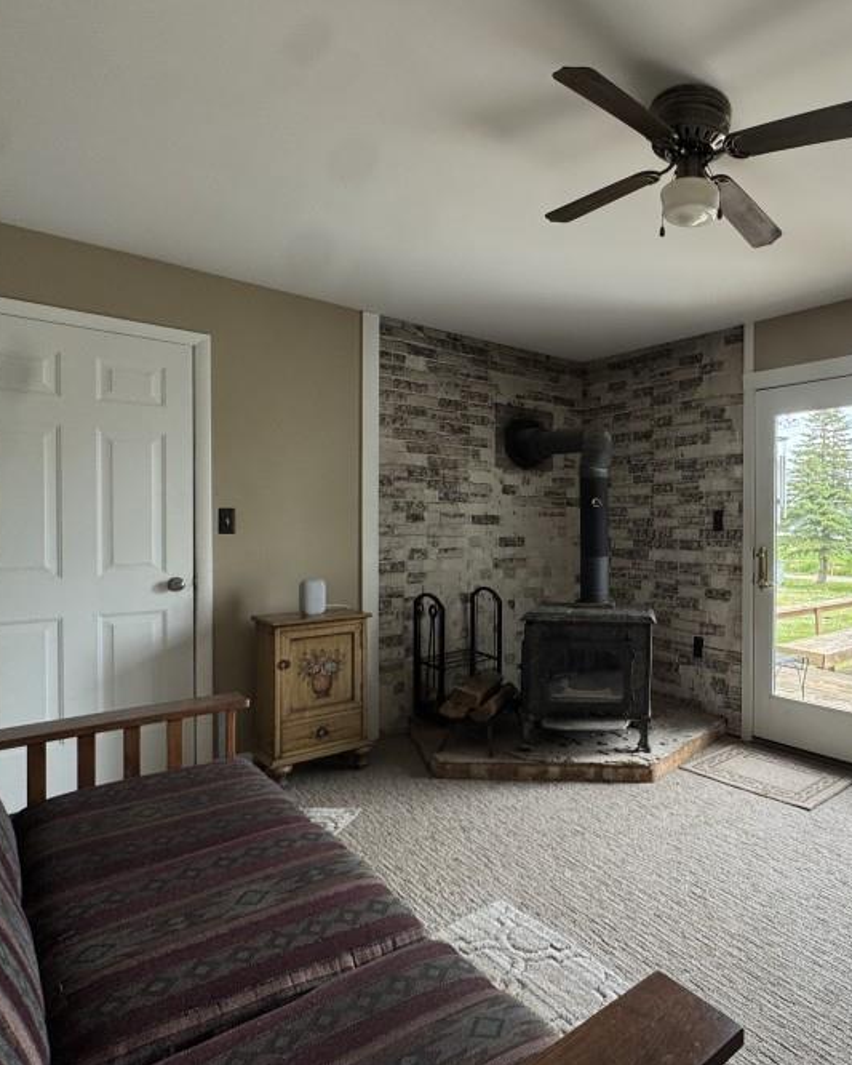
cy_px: 534
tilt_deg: -2.0
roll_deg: -1.0
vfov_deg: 77.6
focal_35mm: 21
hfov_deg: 59.9
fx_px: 662
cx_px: 692
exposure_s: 1/150
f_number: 2.2
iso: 40
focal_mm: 2.22
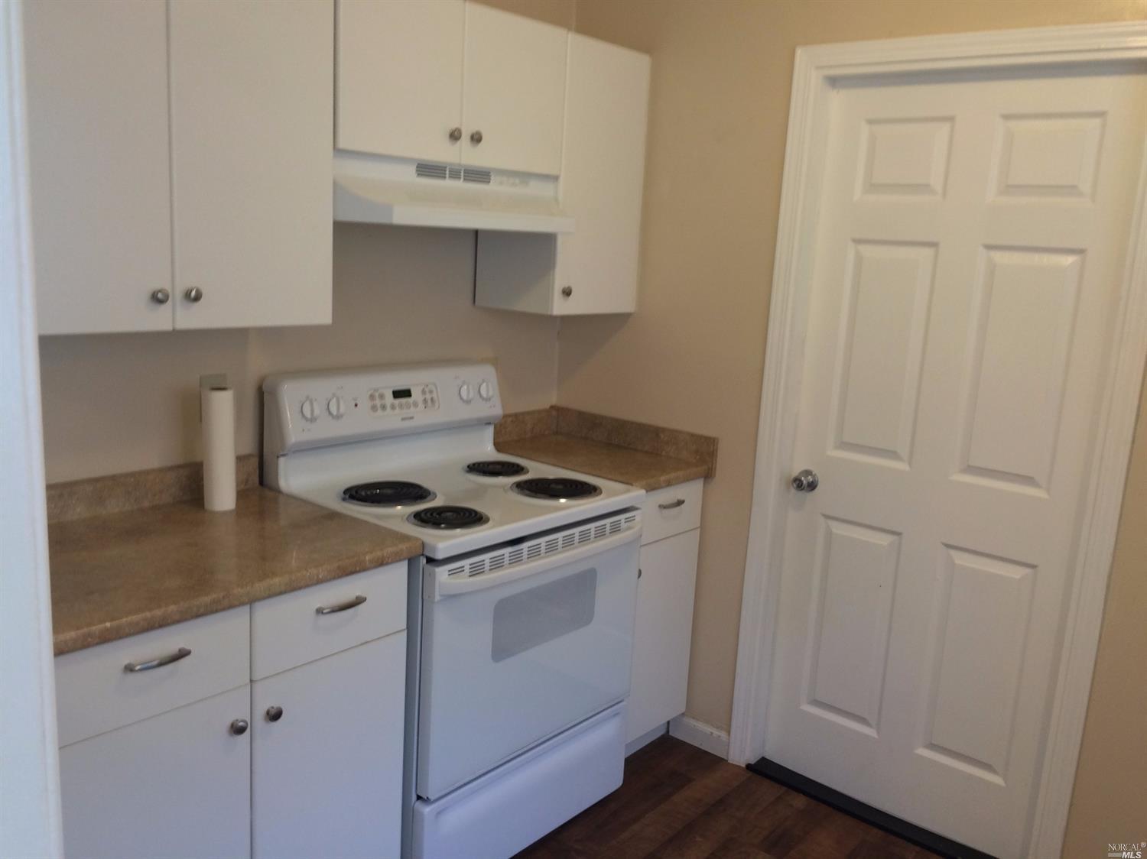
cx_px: 574
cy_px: 430
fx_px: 961
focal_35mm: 29
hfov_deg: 61.7
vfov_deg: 48.2
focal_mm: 4.15
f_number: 2.2
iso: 64
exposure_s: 1/30
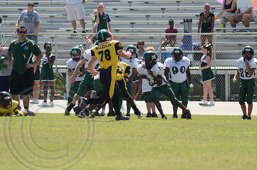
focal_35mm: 450
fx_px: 3205
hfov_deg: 4.6
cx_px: 128
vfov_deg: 3.0
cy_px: 85
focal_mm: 300
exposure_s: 1/640
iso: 200
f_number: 5.6
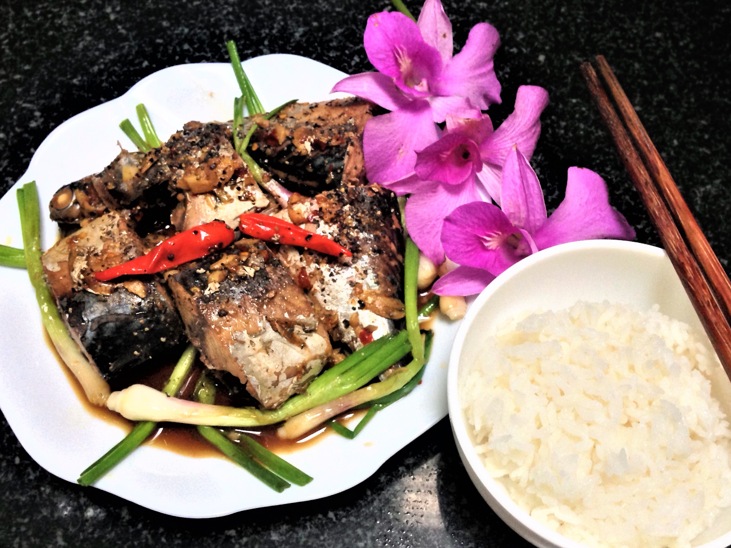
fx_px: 887
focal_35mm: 42
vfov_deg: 34.3
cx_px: 404
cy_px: 291
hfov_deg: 44.7
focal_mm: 4.12
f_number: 2.4
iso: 125
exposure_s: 1/20
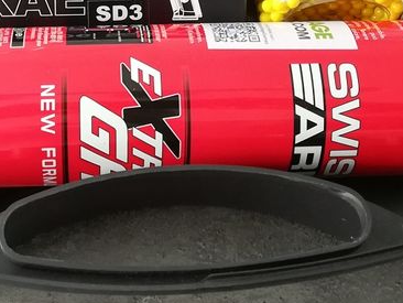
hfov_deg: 27.2
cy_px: -65
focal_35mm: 71
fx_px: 827
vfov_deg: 19.5
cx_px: 124
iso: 200
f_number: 2.2
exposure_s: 1/33.3
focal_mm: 3.83
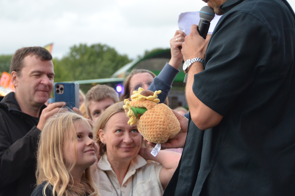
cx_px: 133
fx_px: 1251
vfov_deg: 8.9
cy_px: 101
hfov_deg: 13.4
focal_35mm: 153
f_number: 6.3
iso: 1100
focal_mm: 78
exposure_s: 1/640
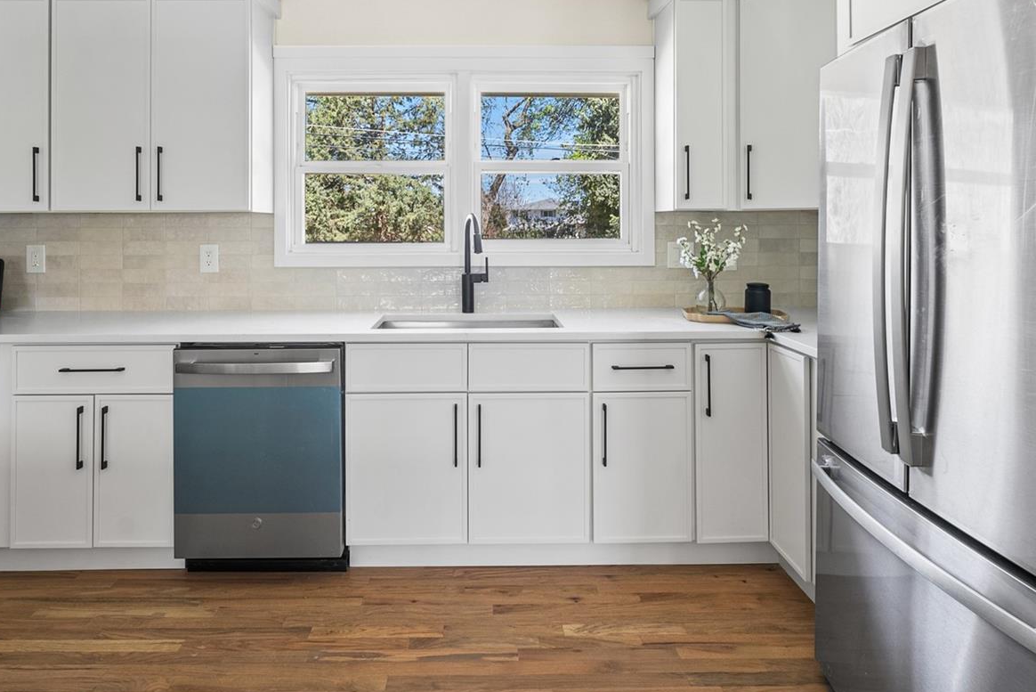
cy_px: 224
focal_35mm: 22
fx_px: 633
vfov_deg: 55.9
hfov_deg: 78.5
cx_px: 488
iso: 200
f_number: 8
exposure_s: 1/3
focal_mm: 16
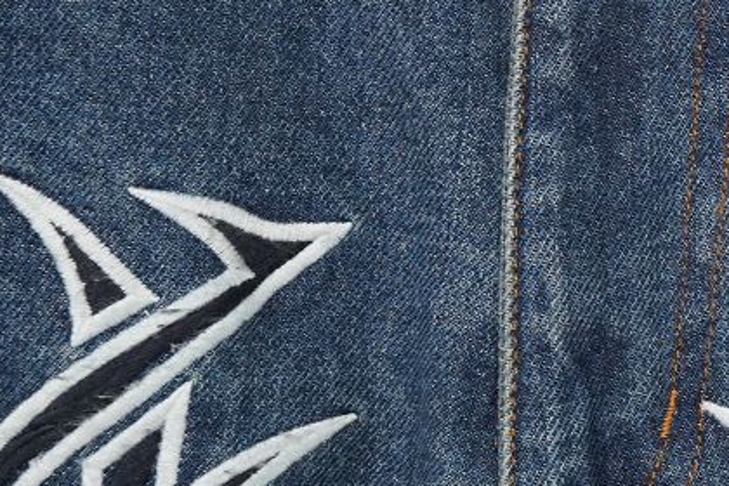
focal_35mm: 125
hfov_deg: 15.6
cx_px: 956
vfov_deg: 10.9
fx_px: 2531
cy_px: 54
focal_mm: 35
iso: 1600
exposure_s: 1/100
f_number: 10
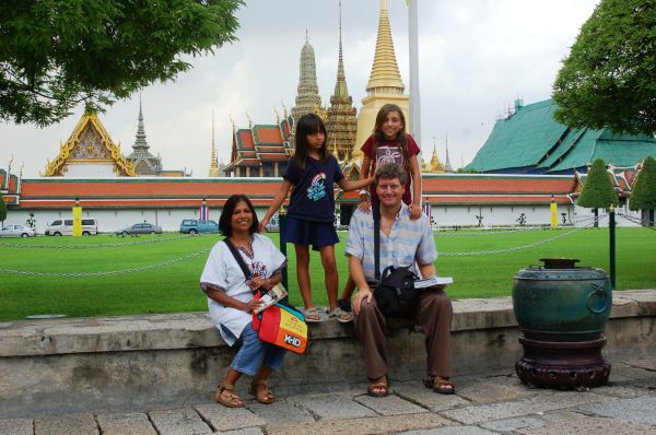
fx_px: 764
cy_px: 218
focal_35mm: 42
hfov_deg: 46.5
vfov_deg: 31.8
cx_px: 328
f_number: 7.1
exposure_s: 1/200
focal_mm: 28
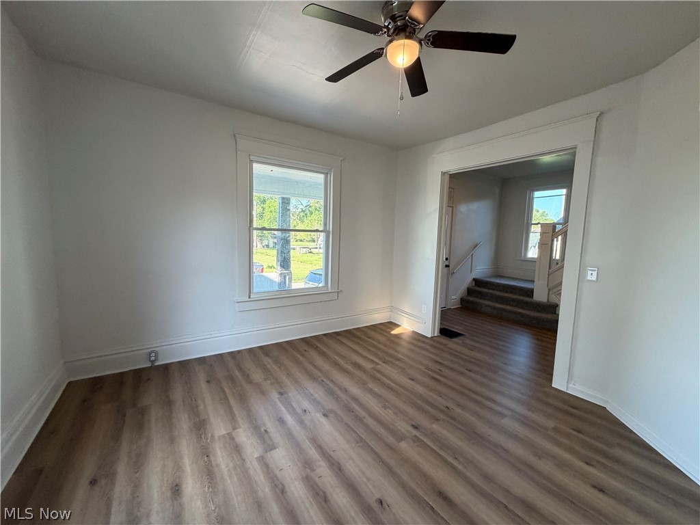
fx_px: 283
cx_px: 350
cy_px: 262
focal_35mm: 14
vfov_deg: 85.7
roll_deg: -3.4
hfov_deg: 102.1
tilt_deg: -3.1
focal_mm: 2.22
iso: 200
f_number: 2.2
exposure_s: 1/120
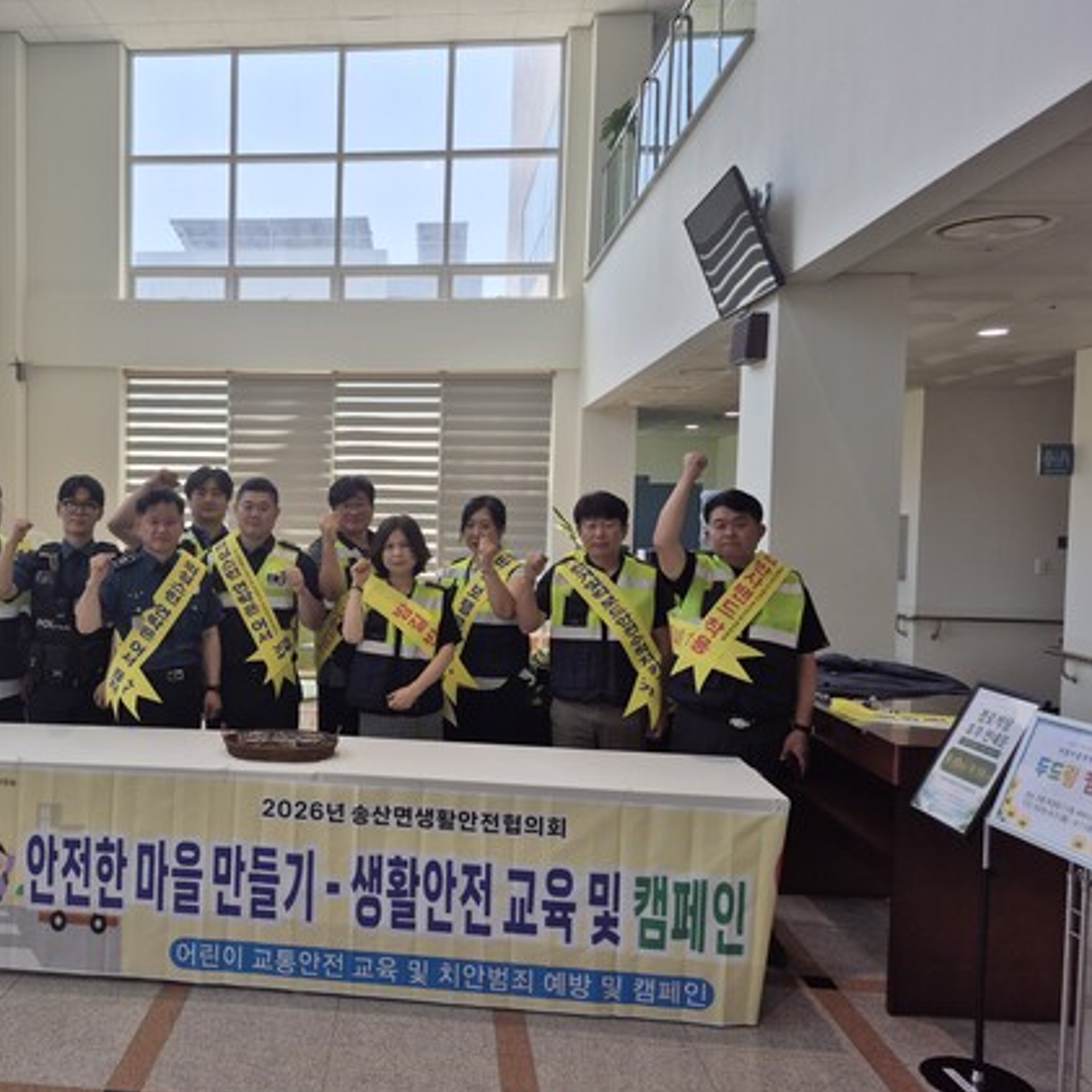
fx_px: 1035
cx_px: 319
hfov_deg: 53.9
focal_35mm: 29
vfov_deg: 55.6
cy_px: 545
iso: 25
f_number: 1.8
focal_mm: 5.4
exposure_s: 1/520
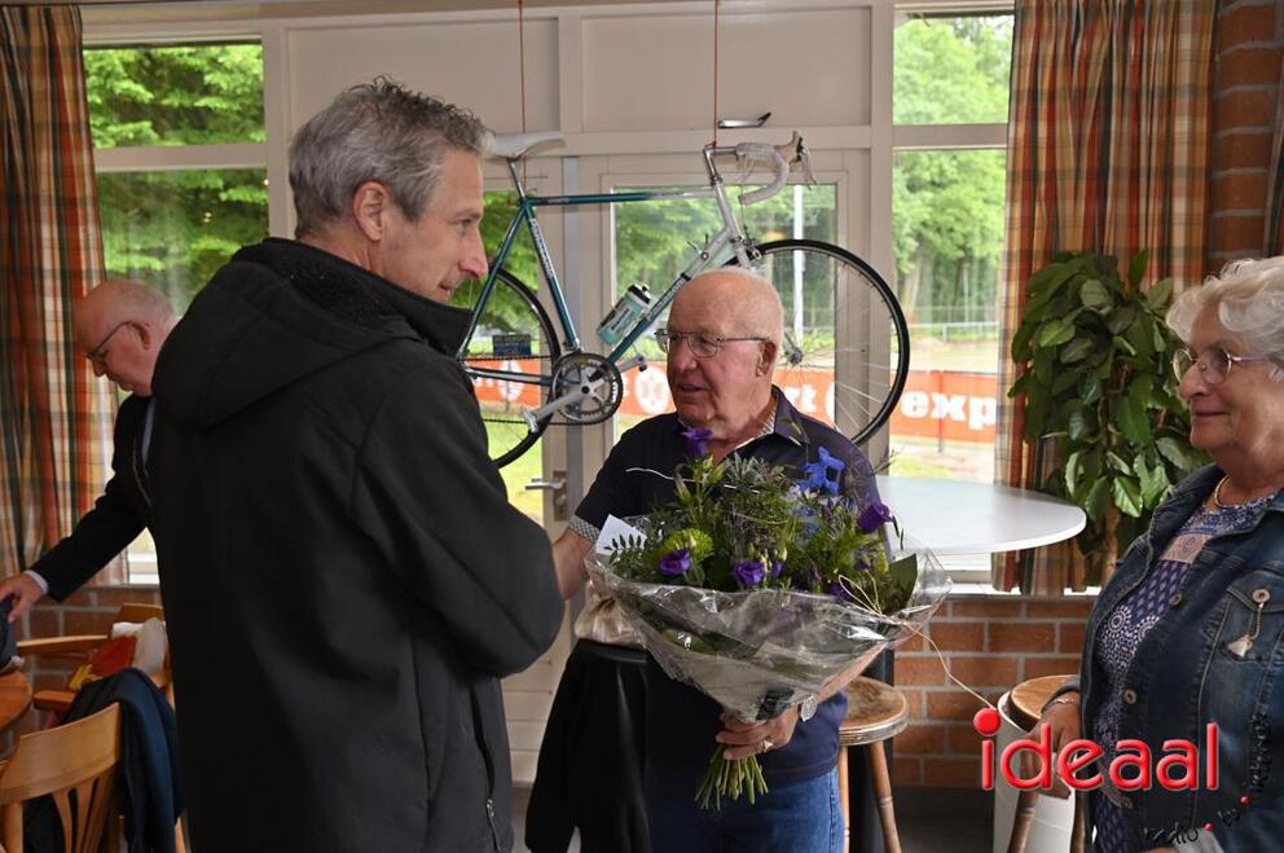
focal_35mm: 32
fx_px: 1140
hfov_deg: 58.8
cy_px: 426
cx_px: 642
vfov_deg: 41.0
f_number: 4
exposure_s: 1/60
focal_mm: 32
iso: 250
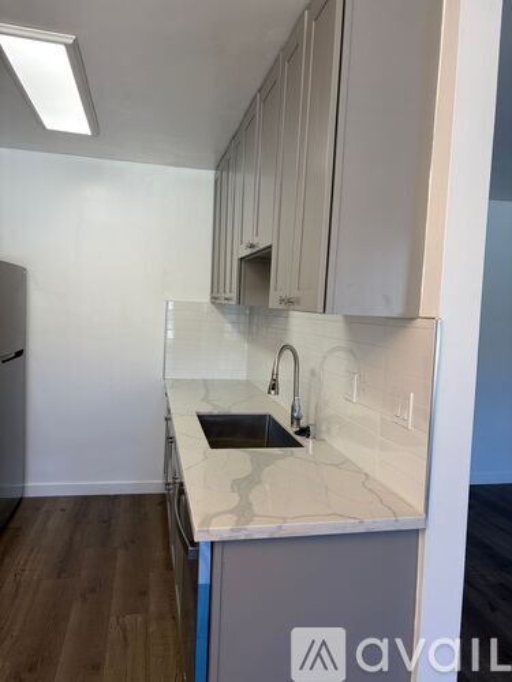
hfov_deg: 53.1
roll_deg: -3.3
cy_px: 341
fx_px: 513
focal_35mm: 26
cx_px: 256
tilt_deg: -1.6
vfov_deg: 67.3
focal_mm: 5.96
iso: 50
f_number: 1.6
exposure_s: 1/120
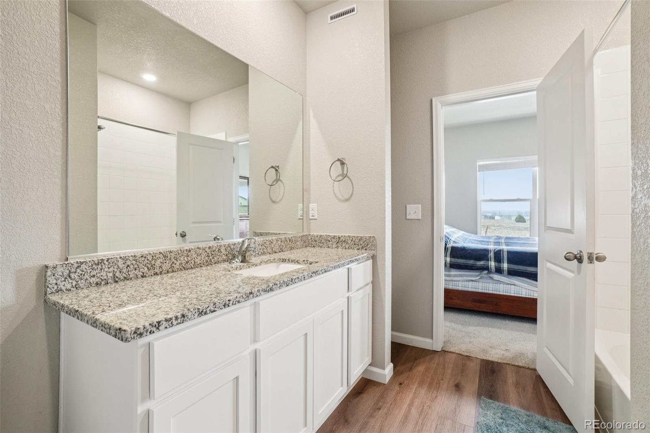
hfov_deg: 100.4
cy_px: 216
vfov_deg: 77.3
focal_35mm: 15
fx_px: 271
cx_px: 325
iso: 400
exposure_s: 1/10
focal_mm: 10
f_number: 8
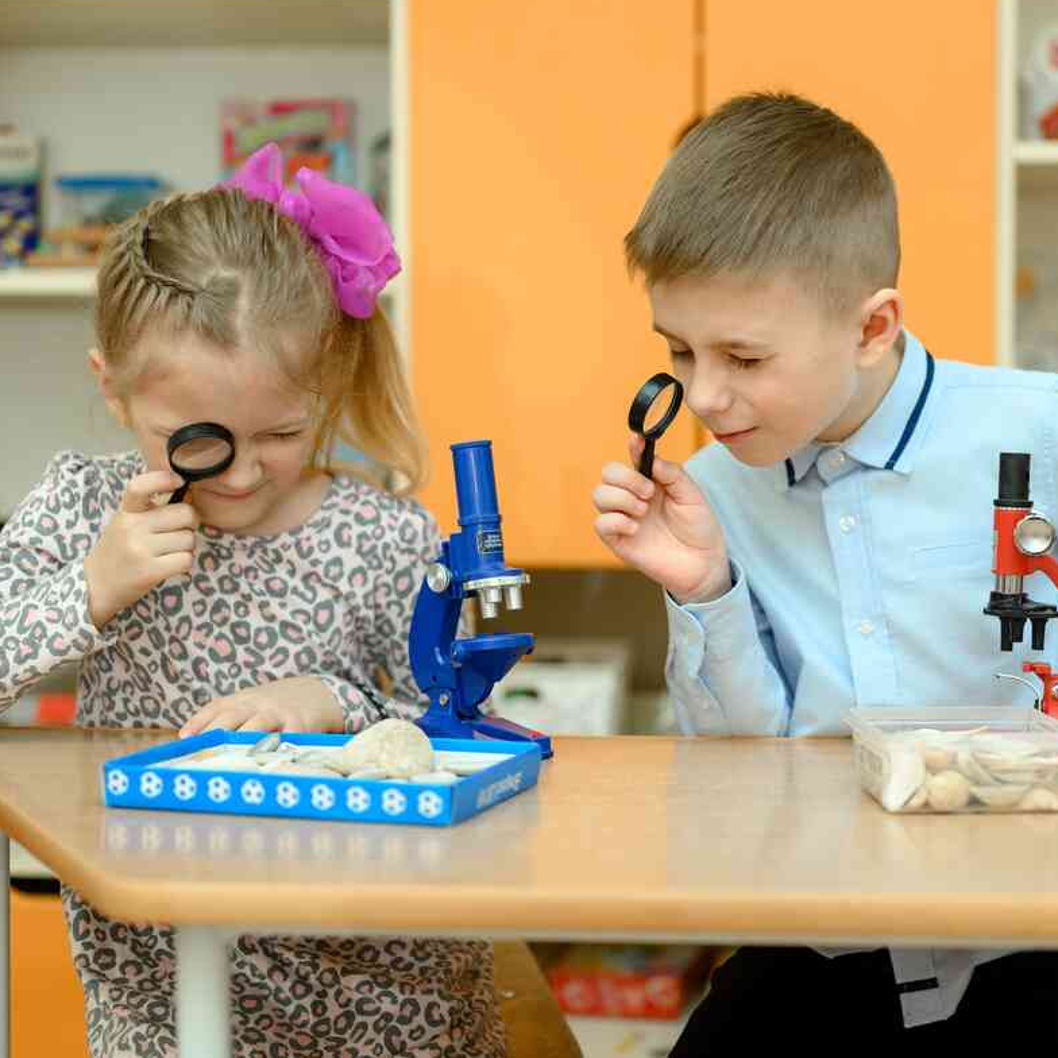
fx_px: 2248
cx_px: 656
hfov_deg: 26.4
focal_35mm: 65
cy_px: 524
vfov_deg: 26.5
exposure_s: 1/200
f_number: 2
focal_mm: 50
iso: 250
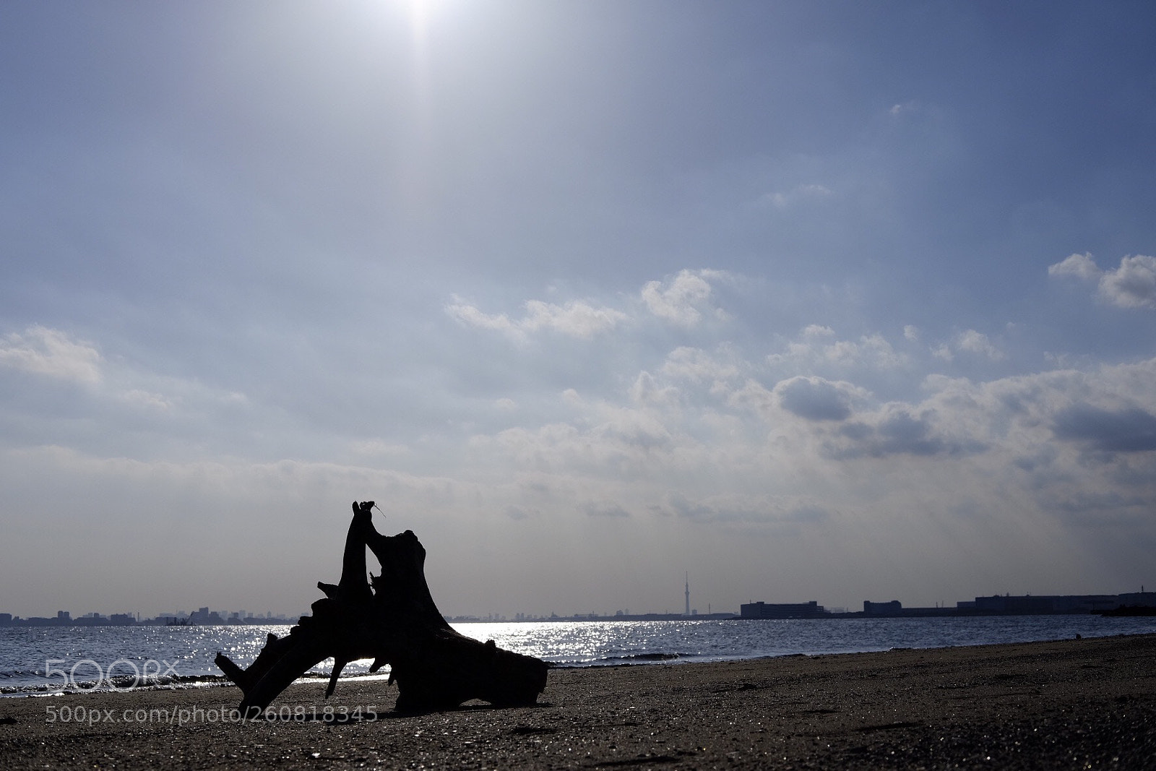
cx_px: 578
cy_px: 386
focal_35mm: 53
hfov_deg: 37.5
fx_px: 1702
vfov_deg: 25.5
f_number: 8
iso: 200
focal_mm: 35
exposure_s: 1/4000
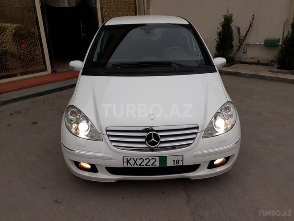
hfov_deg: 65.3
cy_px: 110
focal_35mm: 27
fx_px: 229
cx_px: 147
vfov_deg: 51.4
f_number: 1.7
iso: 40
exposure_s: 1/520
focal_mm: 3.71
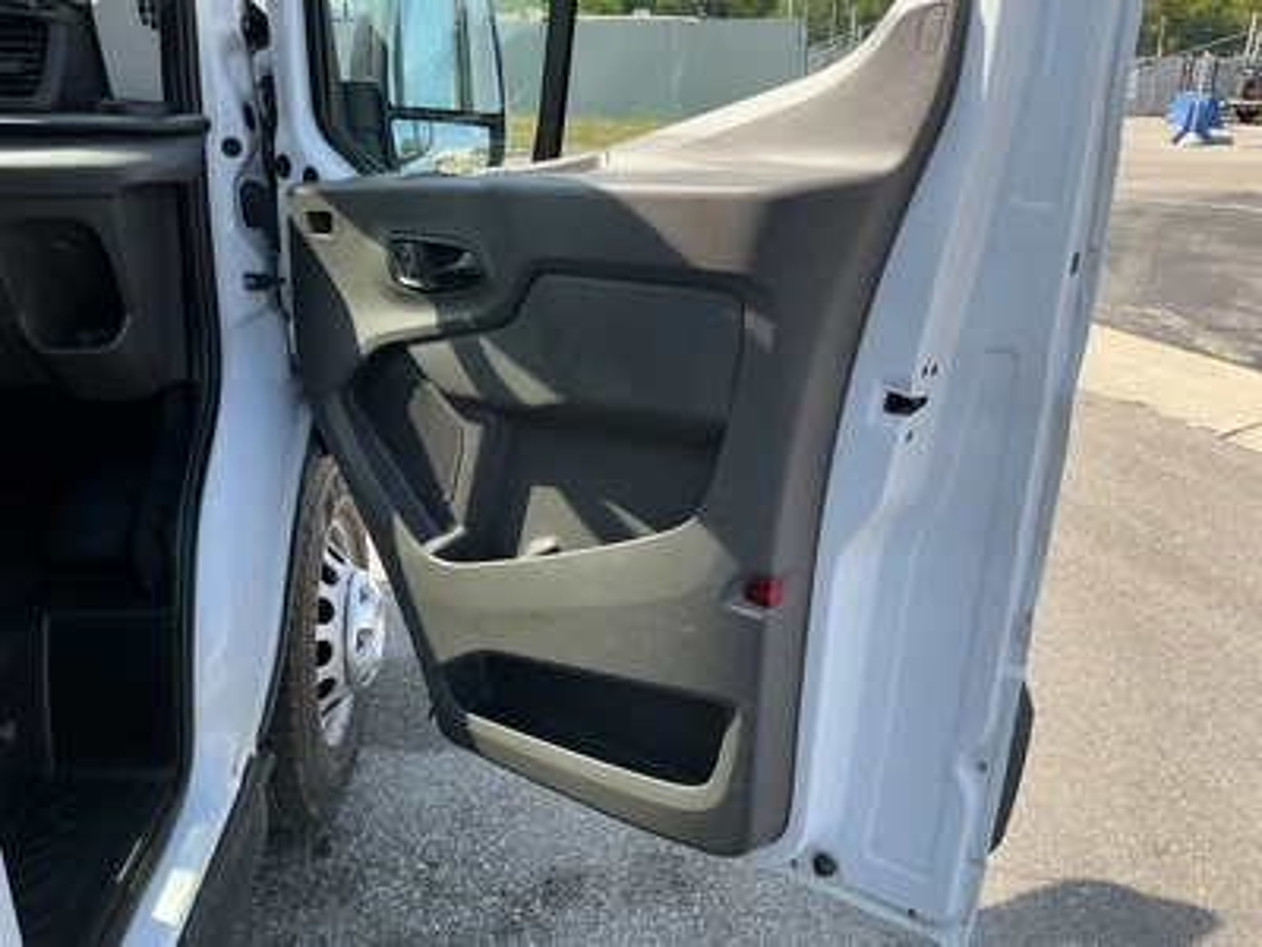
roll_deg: -2.1
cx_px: 631
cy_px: 474
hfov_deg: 63.4
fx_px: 1021
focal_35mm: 28
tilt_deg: -17.2
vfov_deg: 49.7
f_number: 1.8
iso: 25
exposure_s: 1/442
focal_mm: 3
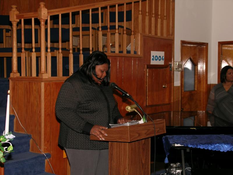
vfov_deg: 27.5
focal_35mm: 53
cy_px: 88
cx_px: 116
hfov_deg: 36.2
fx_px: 357
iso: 50
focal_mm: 11.1
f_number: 4.4
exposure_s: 1/60.1
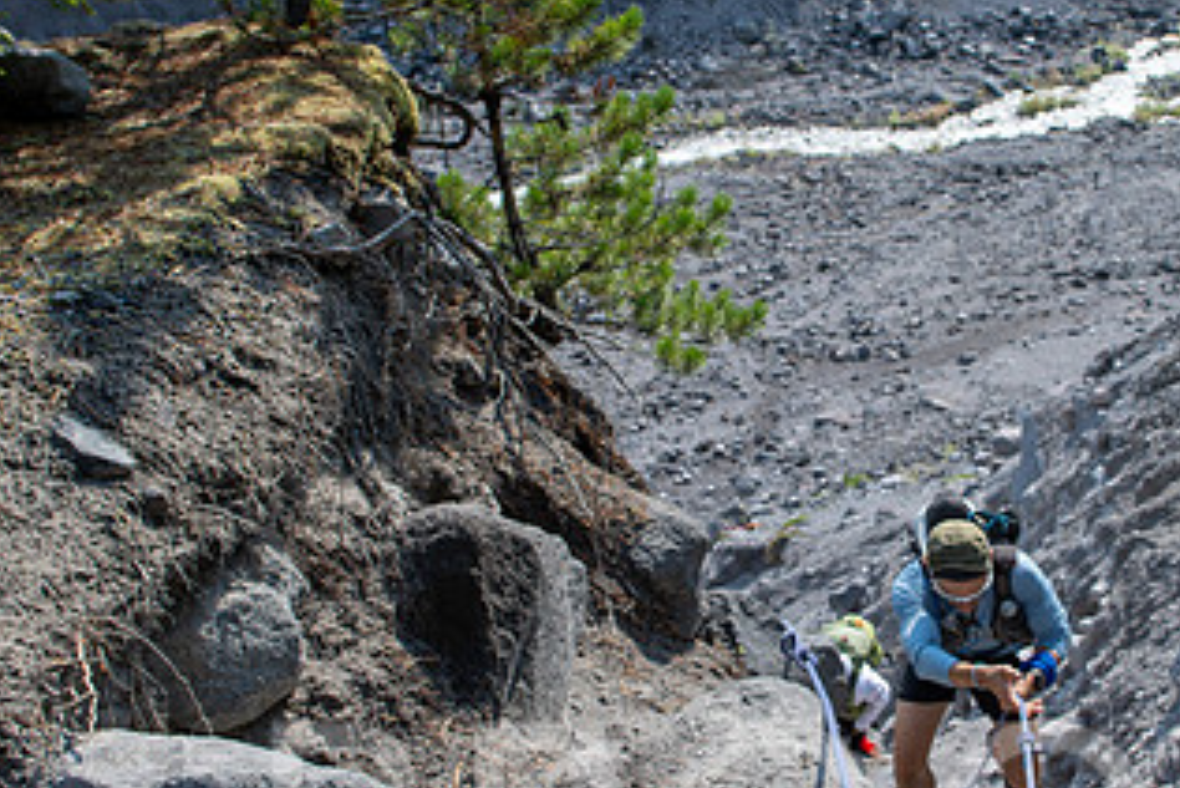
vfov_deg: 30.5
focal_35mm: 44
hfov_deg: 43.7
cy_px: 403
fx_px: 1443
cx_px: 807
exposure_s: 1/1000
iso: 200
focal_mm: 16
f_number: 5
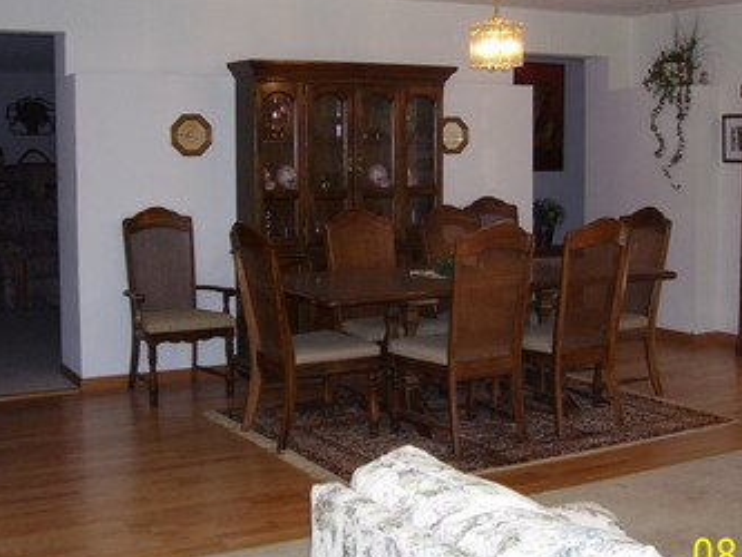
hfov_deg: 37.4
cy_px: 240
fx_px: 1094
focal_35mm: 51
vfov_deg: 28.5
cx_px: 408
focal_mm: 5.6
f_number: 2.7
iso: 125
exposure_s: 1/60
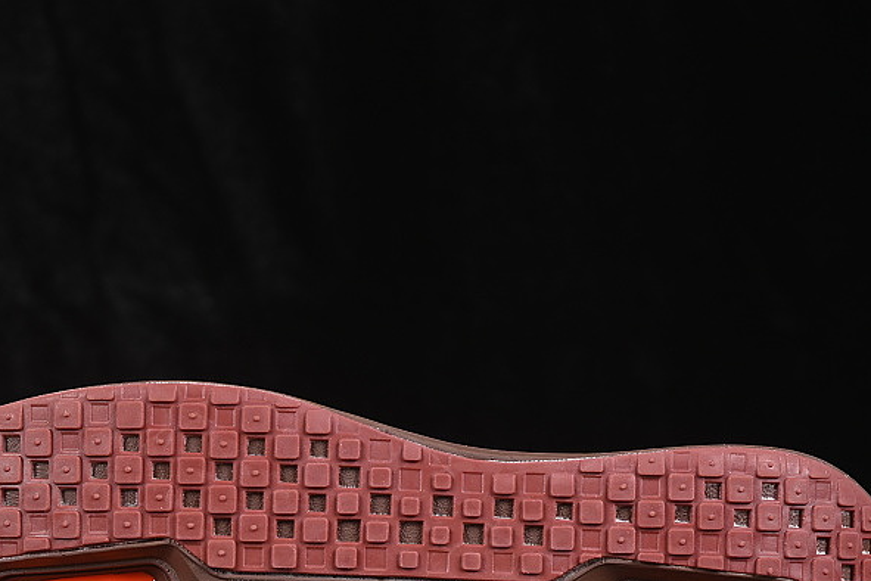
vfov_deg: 10.0
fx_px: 3314
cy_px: 516
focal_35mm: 137
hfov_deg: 15.0
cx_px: 363
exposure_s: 1/60
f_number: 6.3
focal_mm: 50
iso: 160
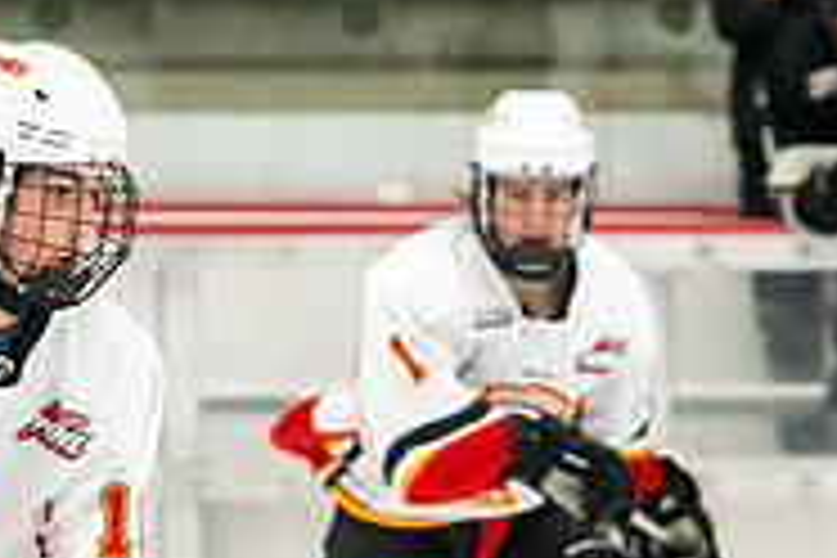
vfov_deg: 2.4
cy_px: 745
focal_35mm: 583
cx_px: -71
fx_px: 13554
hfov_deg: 3.5
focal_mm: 125
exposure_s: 1/640
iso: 3200
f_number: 2.8
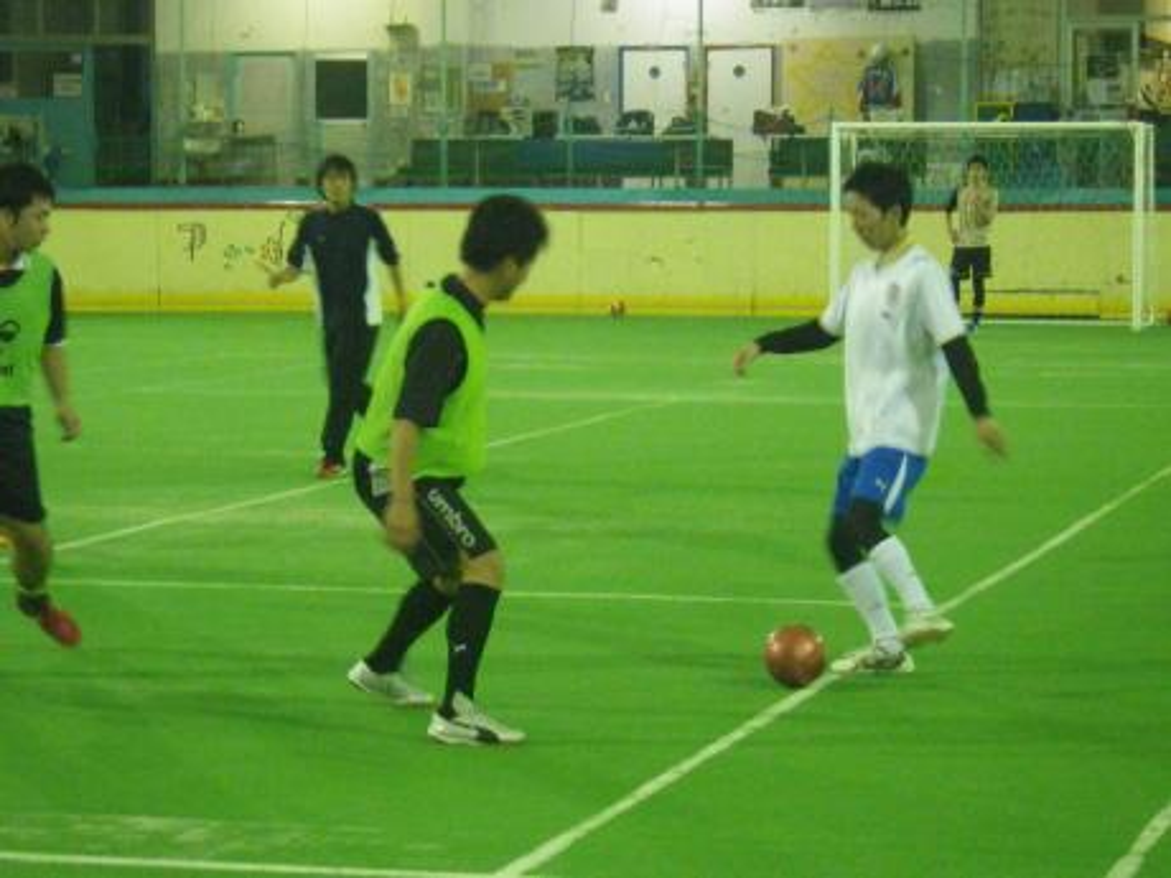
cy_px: 439
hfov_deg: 17.1
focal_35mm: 115
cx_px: 586
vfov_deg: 12.9
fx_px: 3890
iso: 1600
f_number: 5.2
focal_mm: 20.6
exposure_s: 1/13
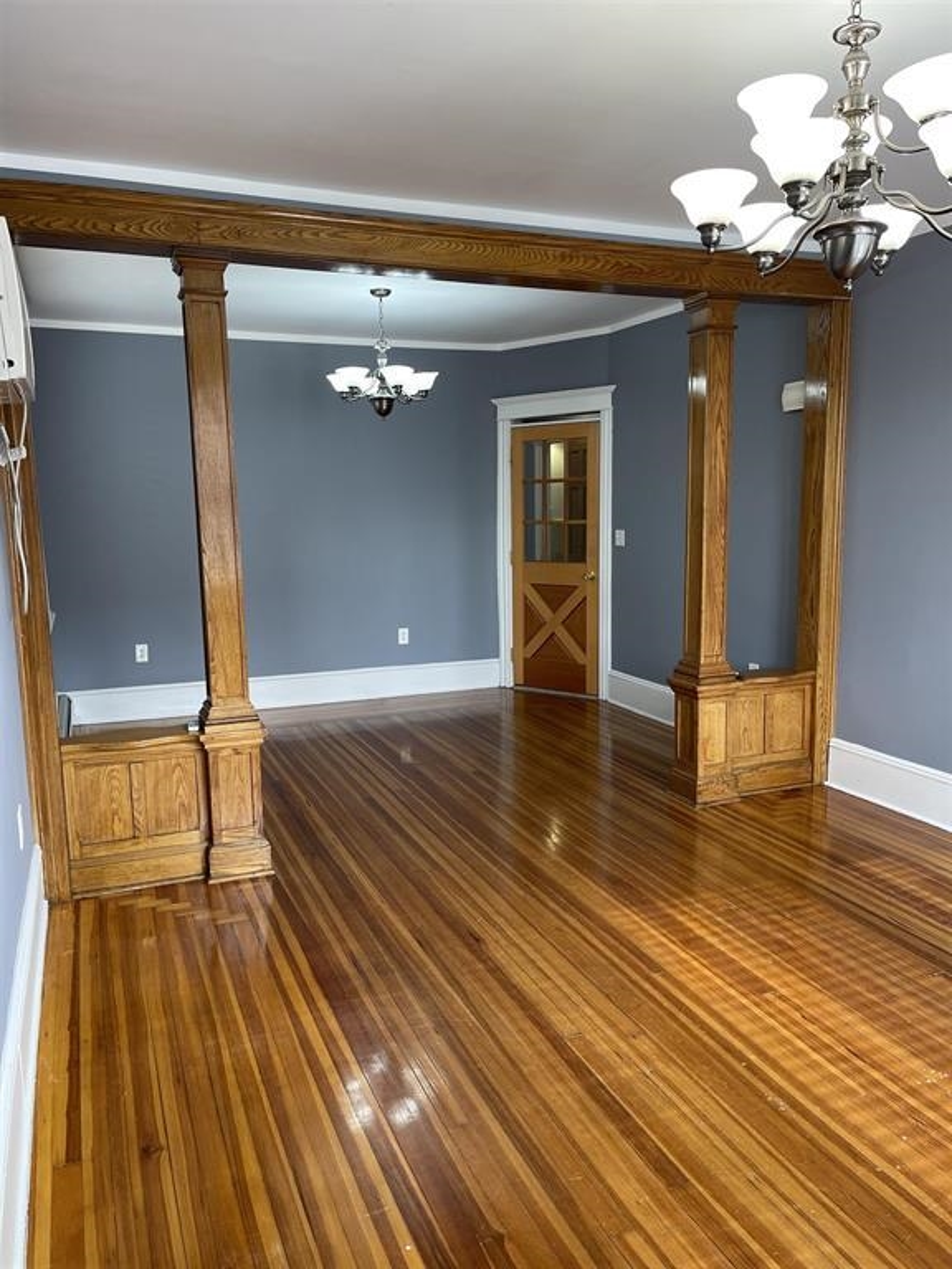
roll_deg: +0.3
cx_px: 476
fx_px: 953
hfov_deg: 53.1
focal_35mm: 26
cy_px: 634
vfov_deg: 67.3
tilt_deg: -8.1
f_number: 1.6
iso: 100
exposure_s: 1/120
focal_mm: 5.1
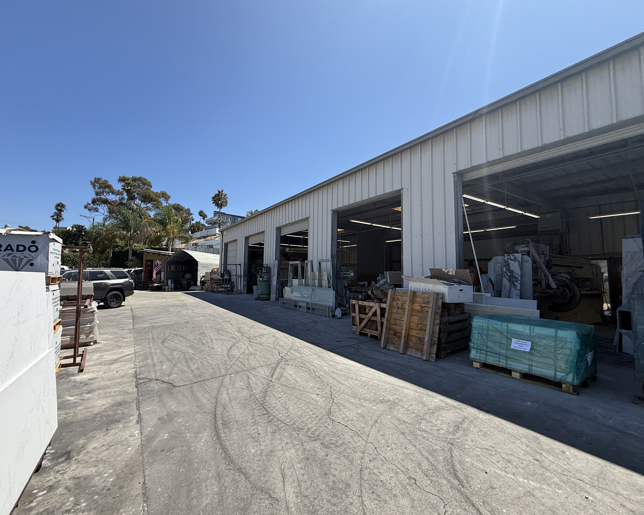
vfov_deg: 84.0
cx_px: 298
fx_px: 286
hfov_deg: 96.6
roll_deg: -0.1
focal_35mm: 15
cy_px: 254
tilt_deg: +7.5
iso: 50
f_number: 2.2
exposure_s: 1/1399
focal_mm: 2.22
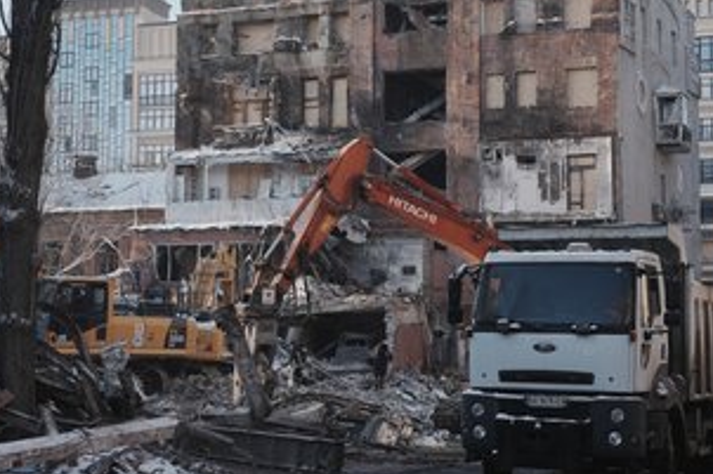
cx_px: 347
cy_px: 216
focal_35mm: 65
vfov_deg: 20.9
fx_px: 1287
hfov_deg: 31.0
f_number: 5
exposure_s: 1/400
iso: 100
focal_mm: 49
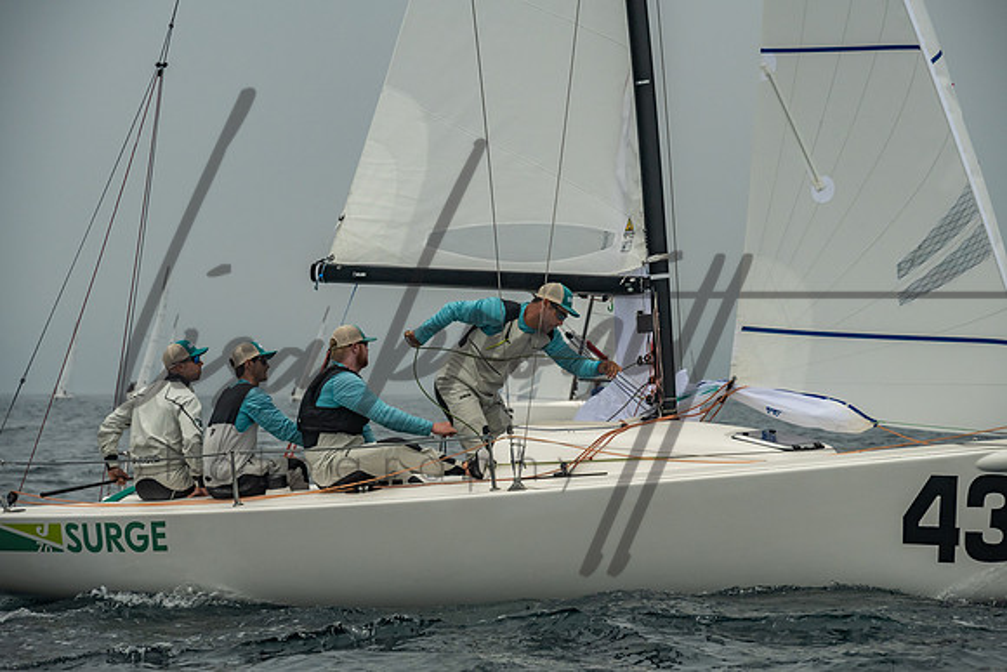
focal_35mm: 169
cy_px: 336
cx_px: 497
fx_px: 4716
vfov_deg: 8.1
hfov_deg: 12.2
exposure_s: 1/3200
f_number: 9
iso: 800
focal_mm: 165
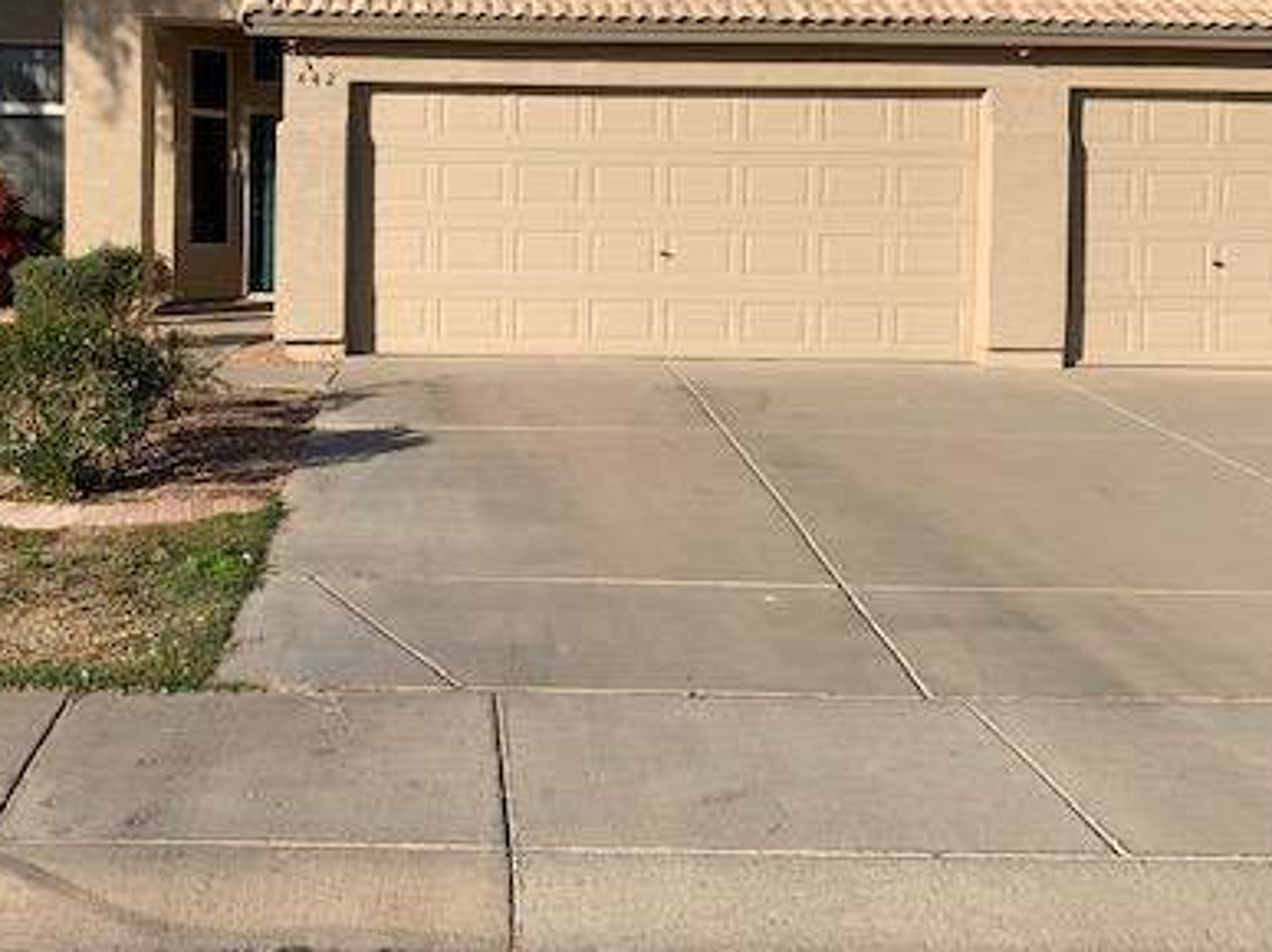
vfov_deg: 33.1
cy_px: 272
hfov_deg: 43.5
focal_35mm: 43
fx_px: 1580
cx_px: 477
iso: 25
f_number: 1.8
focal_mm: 4.25
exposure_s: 1/2833
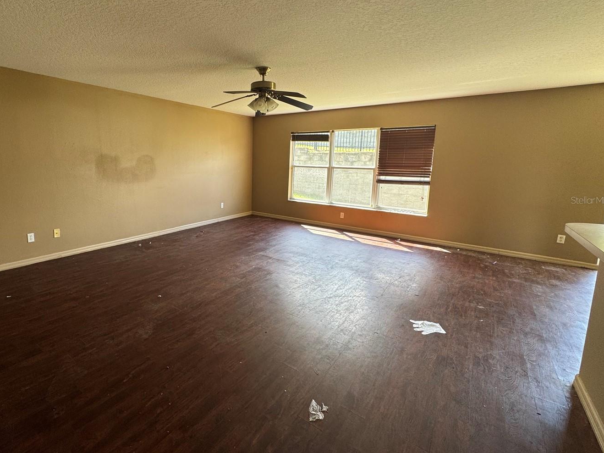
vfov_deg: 74.4
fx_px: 297
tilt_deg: -8.0
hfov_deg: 90.1
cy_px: 200
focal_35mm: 17
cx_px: 247
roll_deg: -1.1
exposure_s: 1/99
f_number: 2.2
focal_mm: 2.22
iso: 64
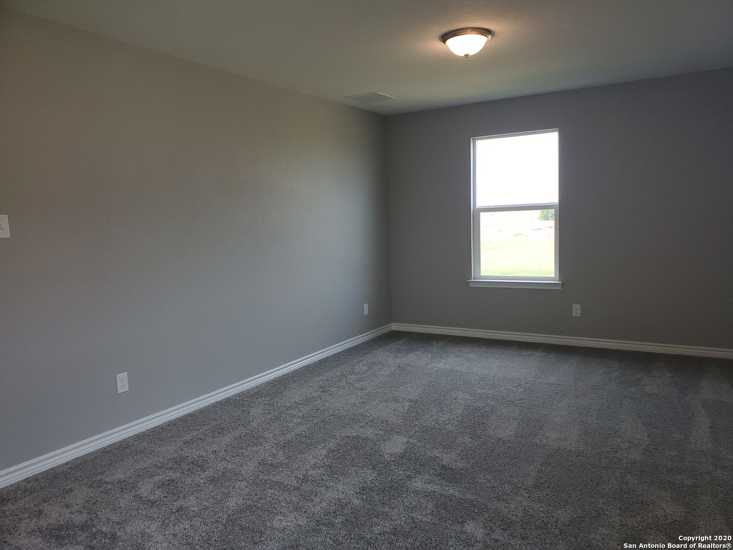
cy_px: 275
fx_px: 551
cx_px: 366
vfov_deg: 53.1
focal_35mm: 26
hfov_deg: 67.3
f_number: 2.4
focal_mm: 4.3
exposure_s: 1/120
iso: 80
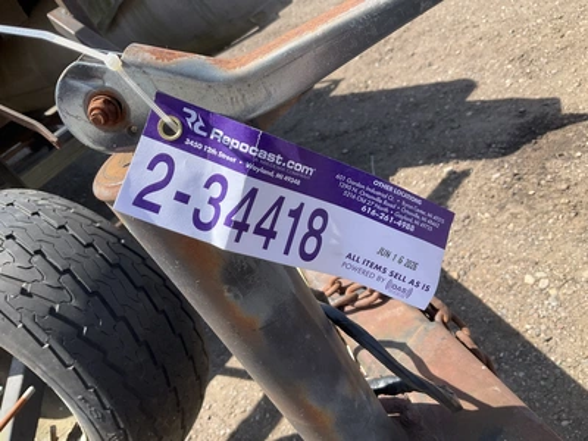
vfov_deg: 48.2
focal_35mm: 29
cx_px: 294
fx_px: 493
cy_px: 220
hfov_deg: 61.7
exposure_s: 1/759
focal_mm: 3
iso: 25
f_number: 1.8
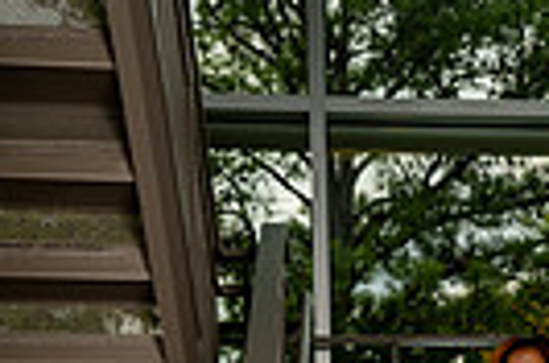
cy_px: 879
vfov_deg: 9.4
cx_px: 603
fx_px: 1963
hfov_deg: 15.5
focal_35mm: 129
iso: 100
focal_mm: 38
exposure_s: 1/250
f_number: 8
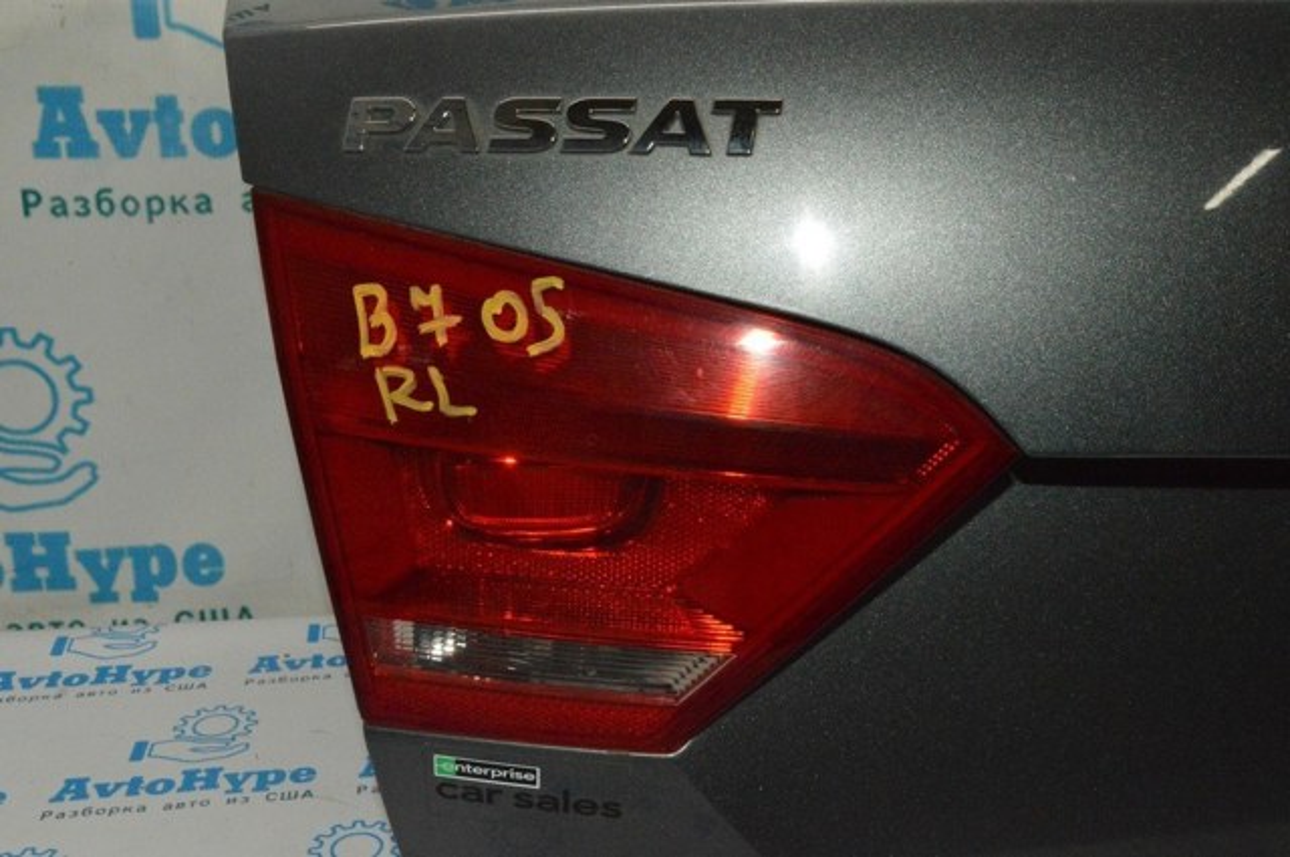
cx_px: 645
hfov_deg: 51.3
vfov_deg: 35.4
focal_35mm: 38
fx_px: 1342
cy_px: 428
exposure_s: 1/200
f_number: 16
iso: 6400
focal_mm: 25
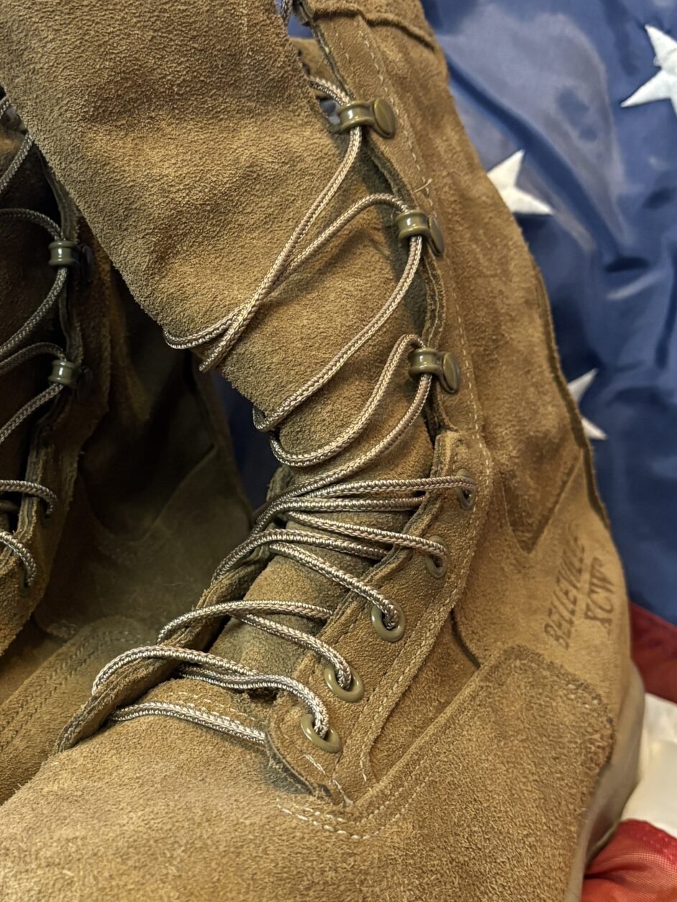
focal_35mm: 53
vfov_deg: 36.1
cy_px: 533
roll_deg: -3.1
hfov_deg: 26.8
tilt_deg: -14.7
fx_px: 1382
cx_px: 92
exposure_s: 1/50
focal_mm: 5.96
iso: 400
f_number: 1.6
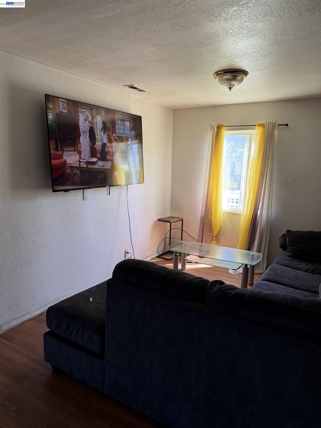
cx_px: 160
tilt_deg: -9.3
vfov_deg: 71.6
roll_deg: -1.7
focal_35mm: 24
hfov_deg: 56.8
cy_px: 214
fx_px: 297
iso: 160
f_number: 1.78
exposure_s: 1/121
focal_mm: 6.76
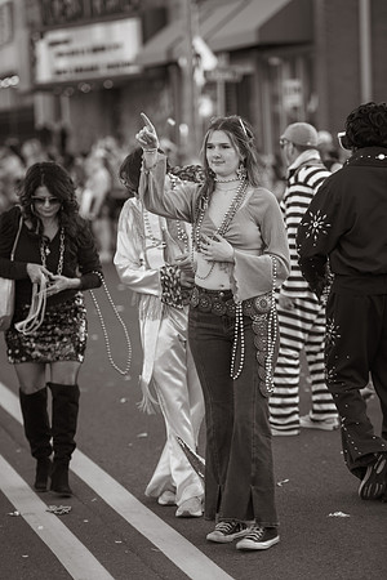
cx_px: 194
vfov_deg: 16.4
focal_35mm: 125
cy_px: 290
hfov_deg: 11.0
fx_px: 2015
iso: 200
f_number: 2.8
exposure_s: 1/160
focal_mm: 125
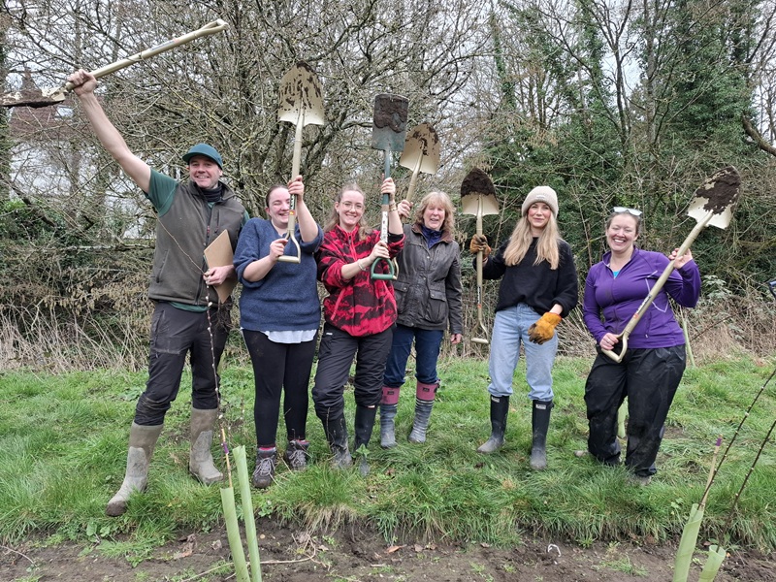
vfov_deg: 58.9
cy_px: 291
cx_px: 388
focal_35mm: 23
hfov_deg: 73.9
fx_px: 516
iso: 50
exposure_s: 1/382
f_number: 1.8
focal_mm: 5.54
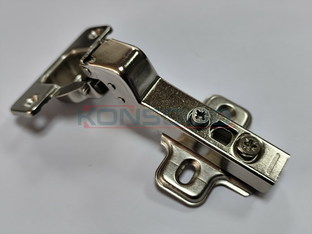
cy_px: 117
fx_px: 415
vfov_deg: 31.5
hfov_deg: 41.2
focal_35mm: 46
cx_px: 156
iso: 250
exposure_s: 1/33.3
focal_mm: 6.14
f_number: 1.65
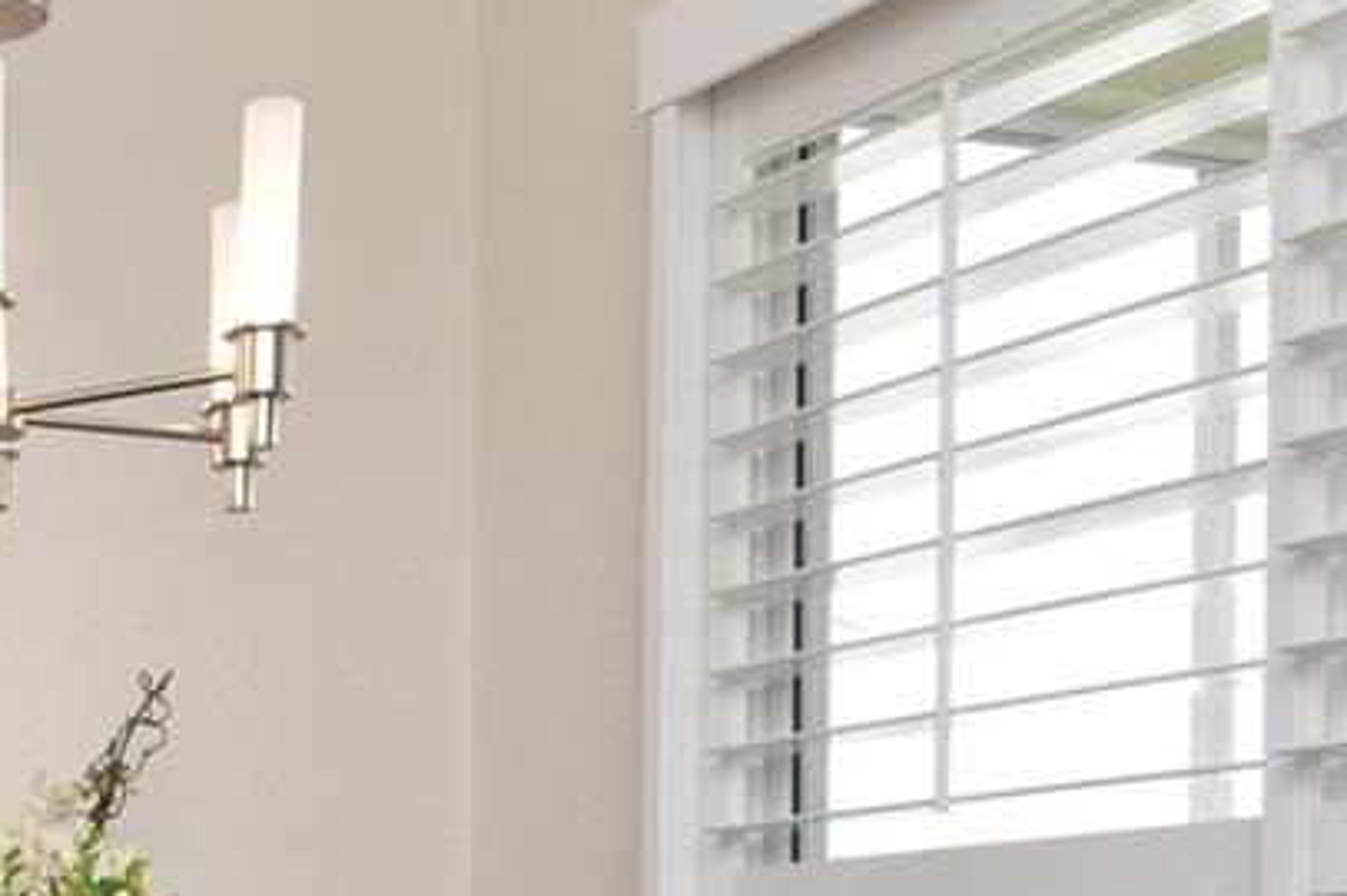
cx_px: -378
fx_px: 2654
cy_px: 1158
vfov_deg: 17.9
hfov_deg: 24.9
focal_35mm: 71
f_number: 5.6
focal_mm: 12
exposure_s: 1/125
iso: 250
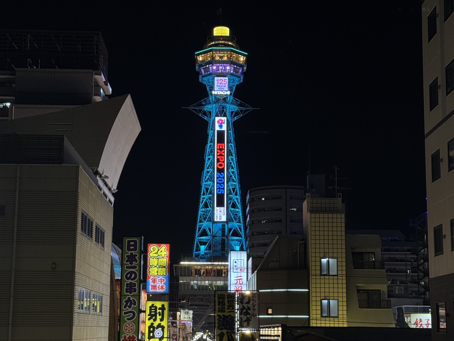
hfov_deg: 39.7
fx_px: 630
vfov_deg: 30.3
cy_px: 170
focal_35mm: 48
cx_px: 227
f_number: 1.78
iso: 125
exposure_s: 1/49
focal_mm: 6.76
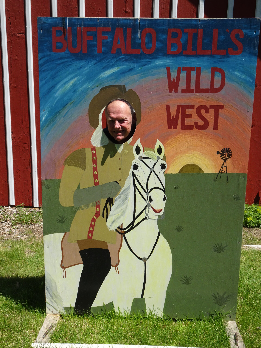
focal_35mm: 36
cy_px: 174
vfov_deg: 51.4
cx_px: 130
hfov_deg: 39.7
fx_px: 362
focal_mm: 6.17
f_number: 4
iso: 80
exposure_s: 1/640
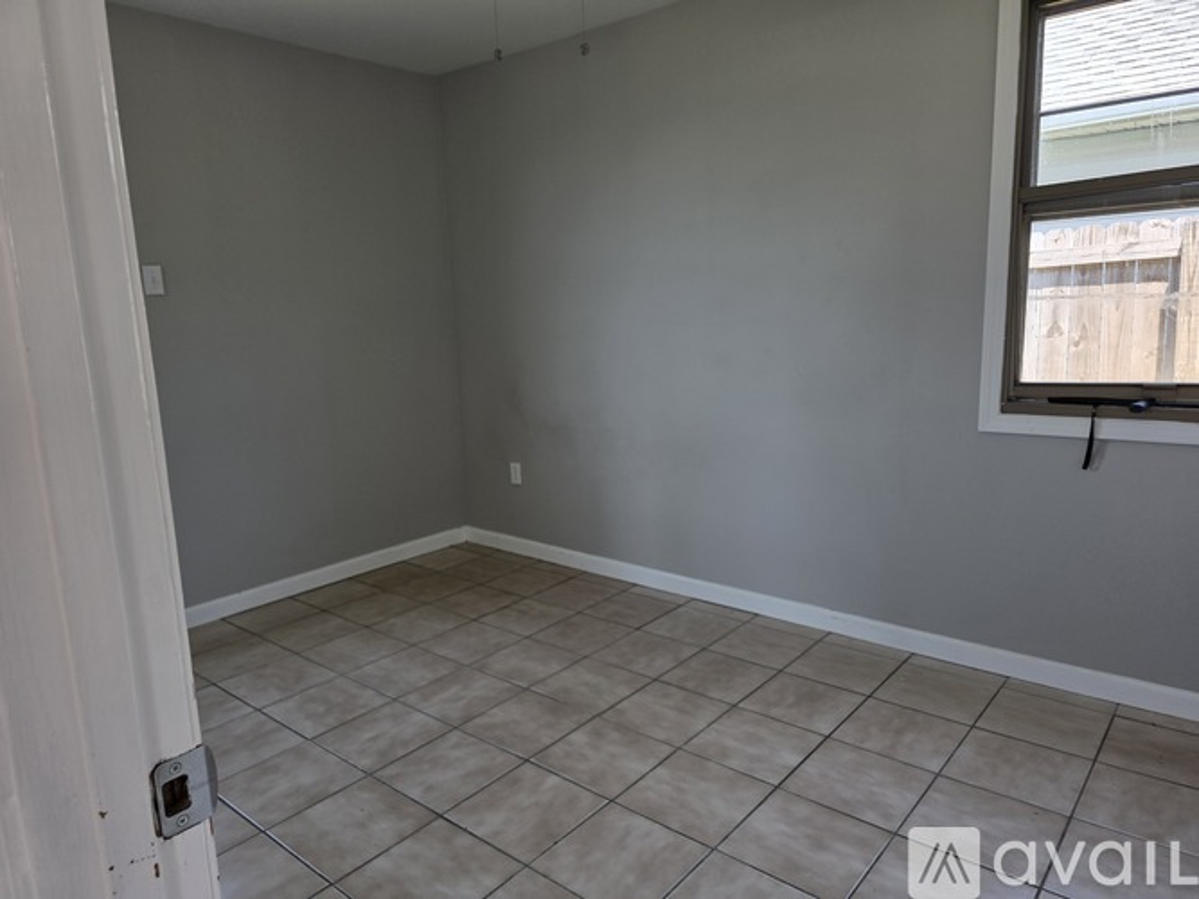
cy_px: 450
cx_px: 600
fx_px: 797
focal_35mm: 23
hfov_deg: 73.9
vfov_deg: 58.9
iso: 64
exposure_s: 1/180
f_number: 1.7
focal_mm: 6.3
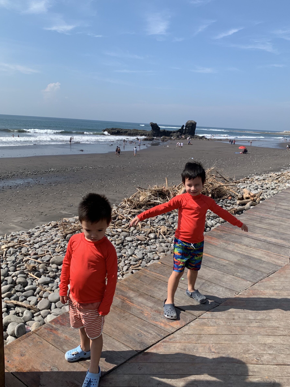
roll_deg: -2.9
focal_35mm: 28
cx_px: 140
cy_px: 196
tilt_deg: -11.1
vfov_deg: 63.4
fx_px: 313
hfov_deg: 49.7
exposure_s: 1/2611
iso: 25
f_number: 1.8
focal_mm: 4.25
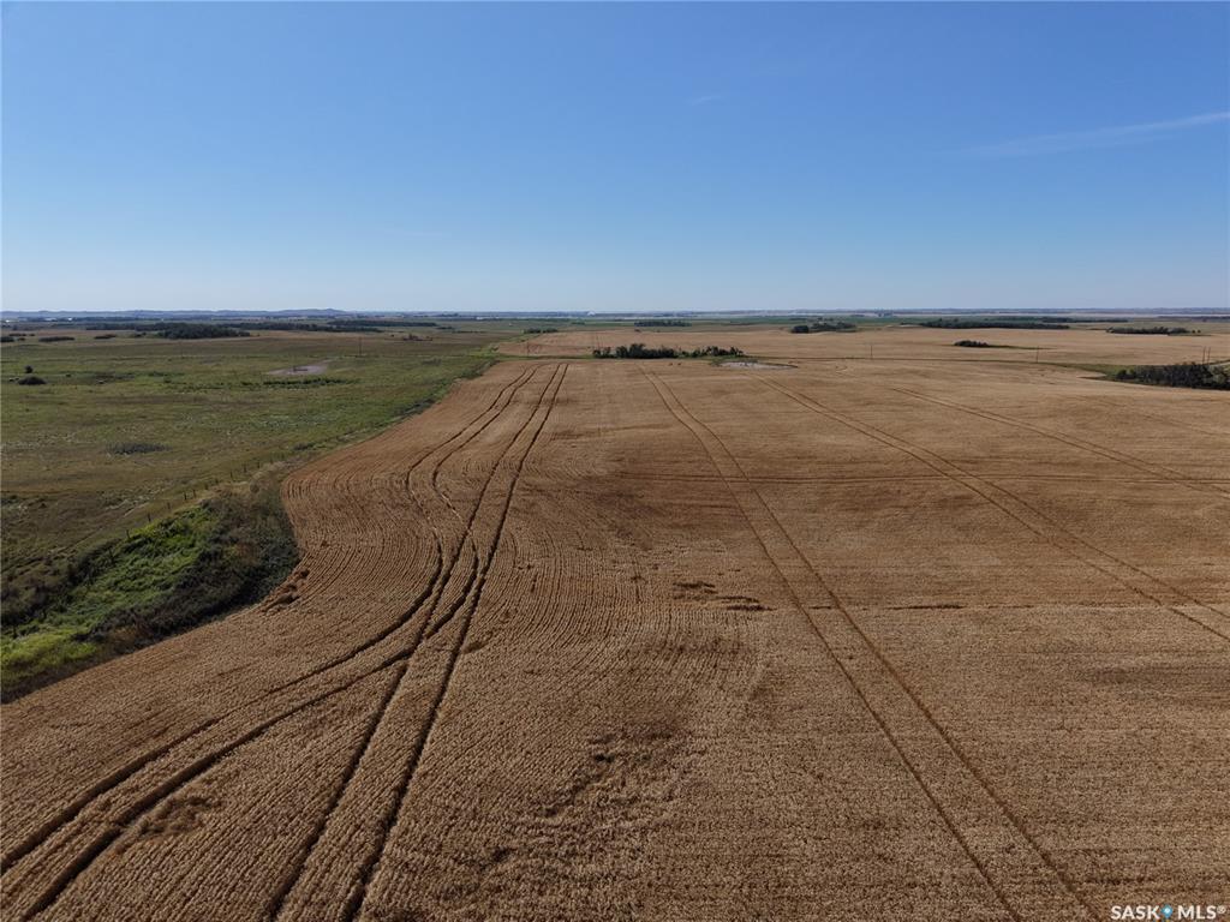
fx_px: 853
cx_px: 615
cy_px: 461
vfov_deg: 56.8
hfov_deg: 71.6
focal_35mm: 24
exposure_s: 1/8000
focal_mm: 8.67
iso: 200
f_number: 1.8
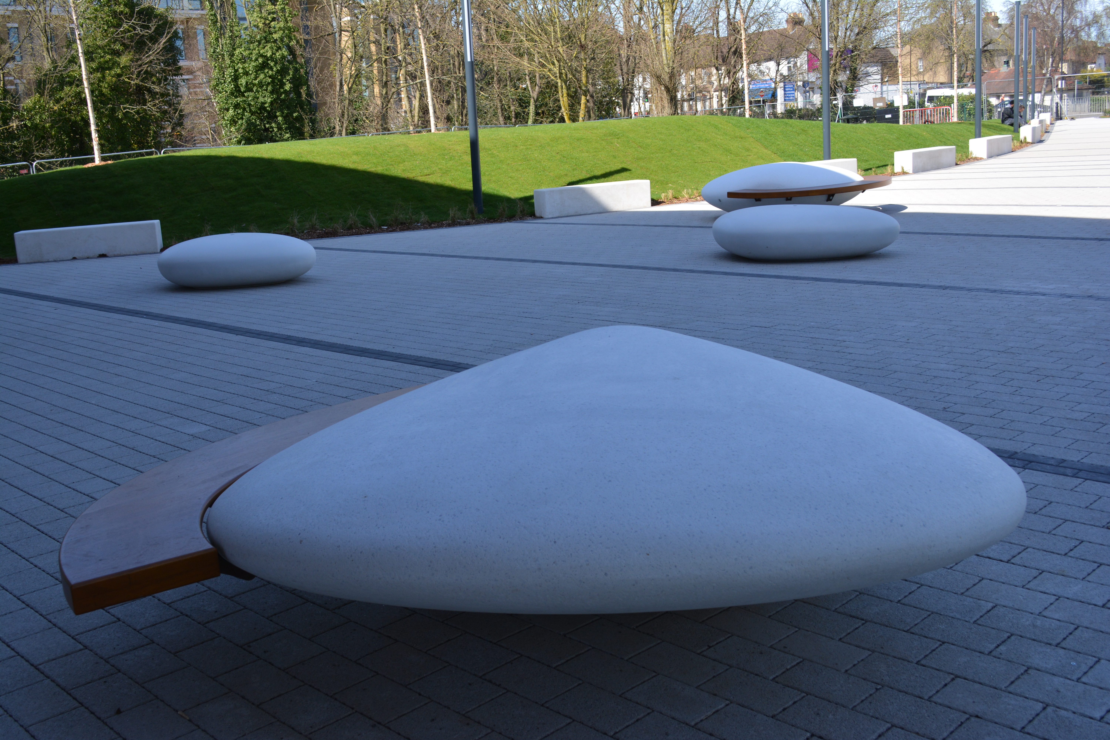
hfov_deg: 53.1
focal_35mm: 36
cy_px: 370
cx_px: 555
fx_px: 1110
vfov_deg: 36.9
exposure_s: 1/250
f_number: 8
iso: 200
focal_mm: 24
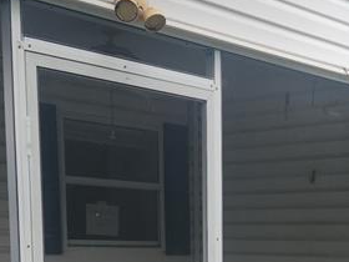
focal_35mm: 84
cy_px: 361
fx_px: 847
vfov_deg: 16.4
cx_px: 305
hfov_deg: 22.8
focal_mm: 5.4
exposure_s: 1/365
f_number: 1.8
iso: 20
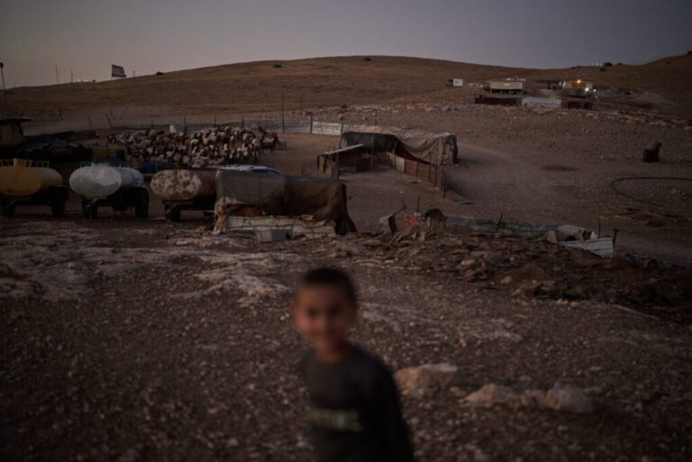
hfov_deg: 39.6
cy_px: 231
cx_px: 346
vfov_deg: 27.0
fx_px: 961
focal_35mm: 50
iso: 1600
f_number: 1.4
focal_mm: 50
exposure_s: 1/640
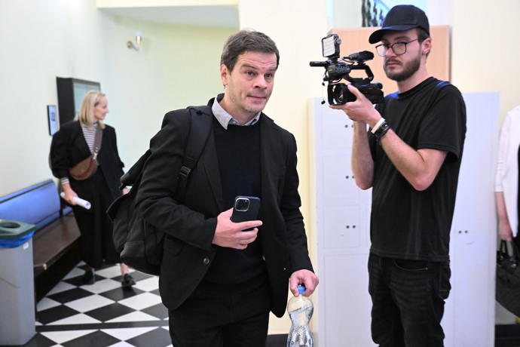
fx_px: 563
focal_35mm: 39
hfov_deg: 49.6
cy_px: 174
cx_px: 260
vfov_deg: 34.2
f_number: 3.5
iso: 6400
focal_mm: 39
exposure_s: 1/200
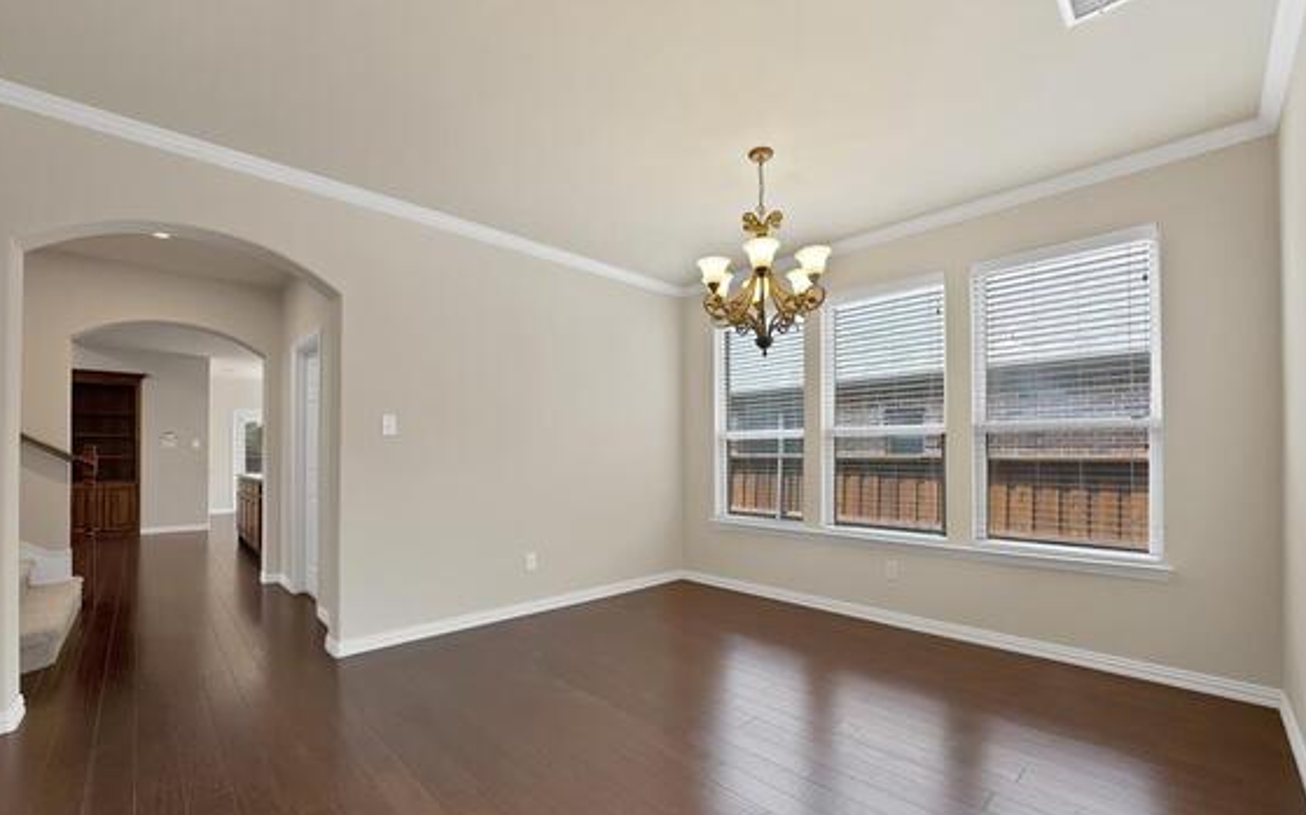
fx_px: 498
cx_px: 645
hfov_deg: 105.3
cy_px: 458
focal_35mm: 14
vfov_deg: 78.3
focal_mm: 12
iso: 640
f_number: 9
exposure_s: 1/8
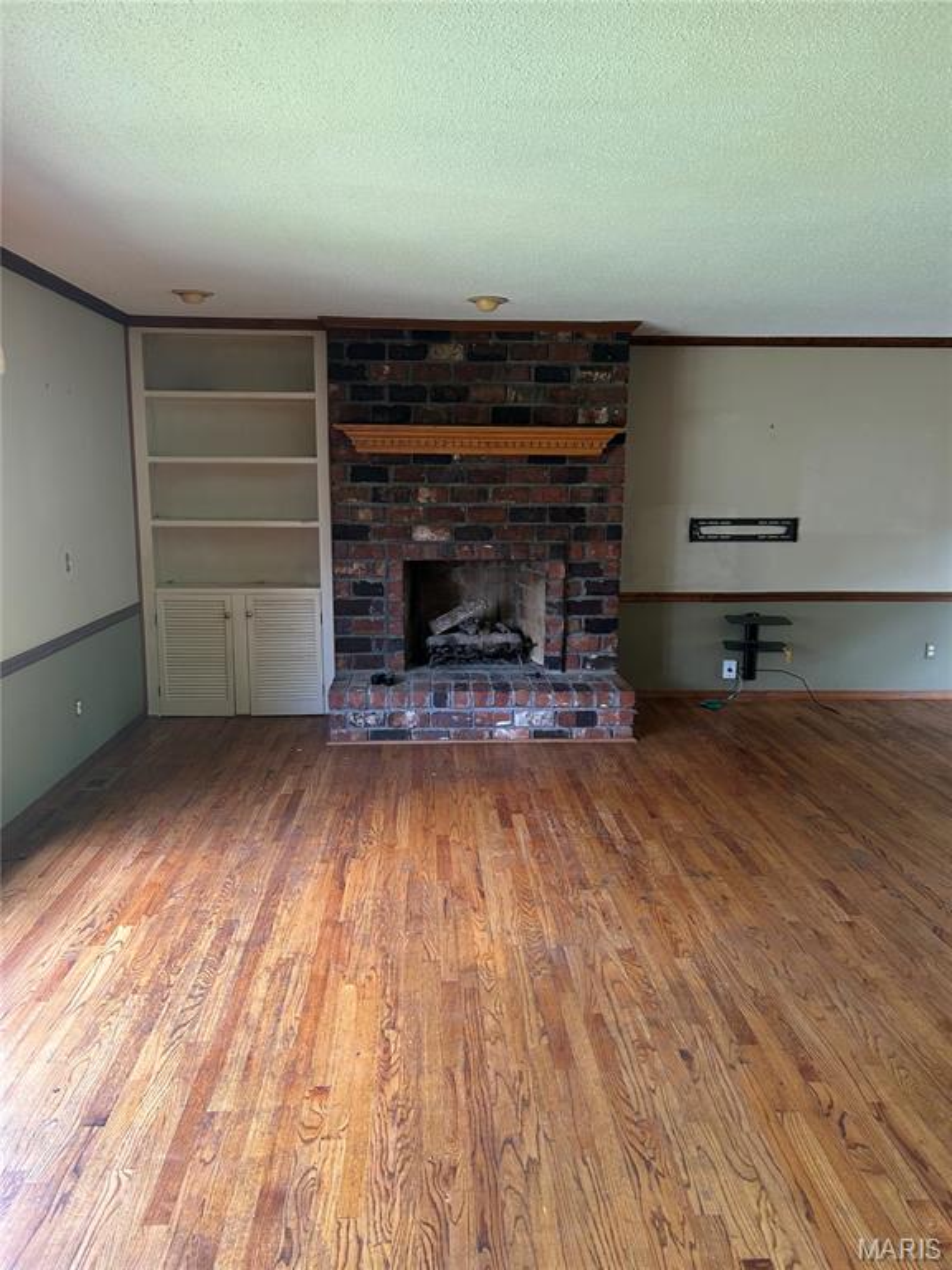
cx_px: 476
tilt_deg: -9.3
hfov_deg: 53.1
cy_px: 635
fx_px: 953
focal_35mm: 26
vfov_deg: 67.3
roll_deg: -0.1
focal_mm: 5.7
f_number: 1.5
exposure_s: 1/70
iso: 125
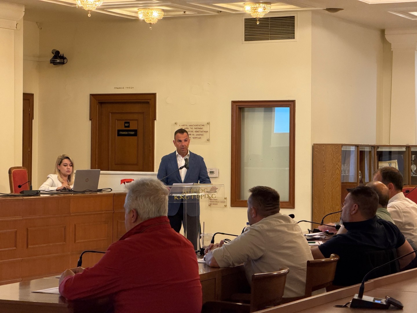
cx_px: 208
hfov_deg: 19.6
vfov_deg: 14.8
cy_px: 156
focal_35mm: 100
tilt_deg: -0.2
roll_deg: -0.4
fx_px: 1205
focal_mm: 16.89
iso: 400
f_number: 2.8
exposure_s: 1/50
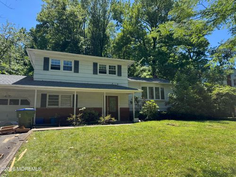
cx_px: 118
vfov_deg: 56.8
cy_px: 88
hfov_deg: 71.6
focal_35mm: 24
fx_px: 164
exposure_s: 1/1923
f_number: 1.78
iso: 80
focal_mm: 6.76
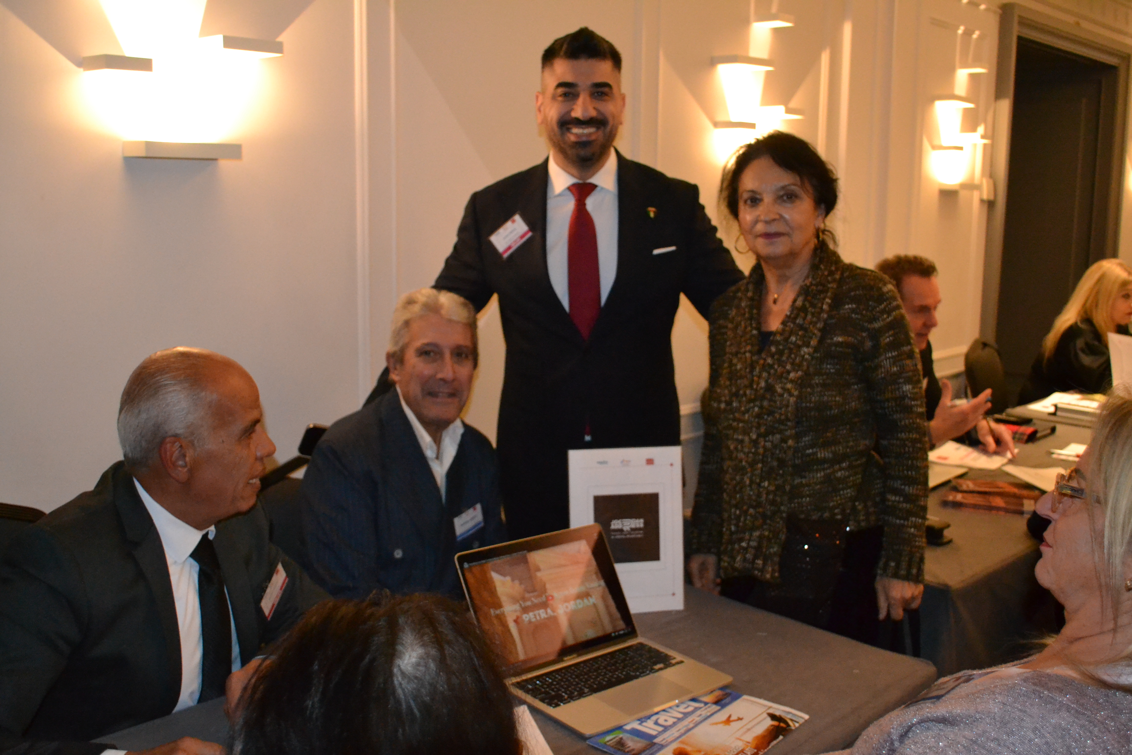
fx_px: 1132
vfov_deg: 36.9
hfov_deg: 53.1
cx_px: 566
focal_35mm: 36
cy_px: 378
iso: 3200
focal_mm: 24
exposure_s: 1/160
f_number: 4
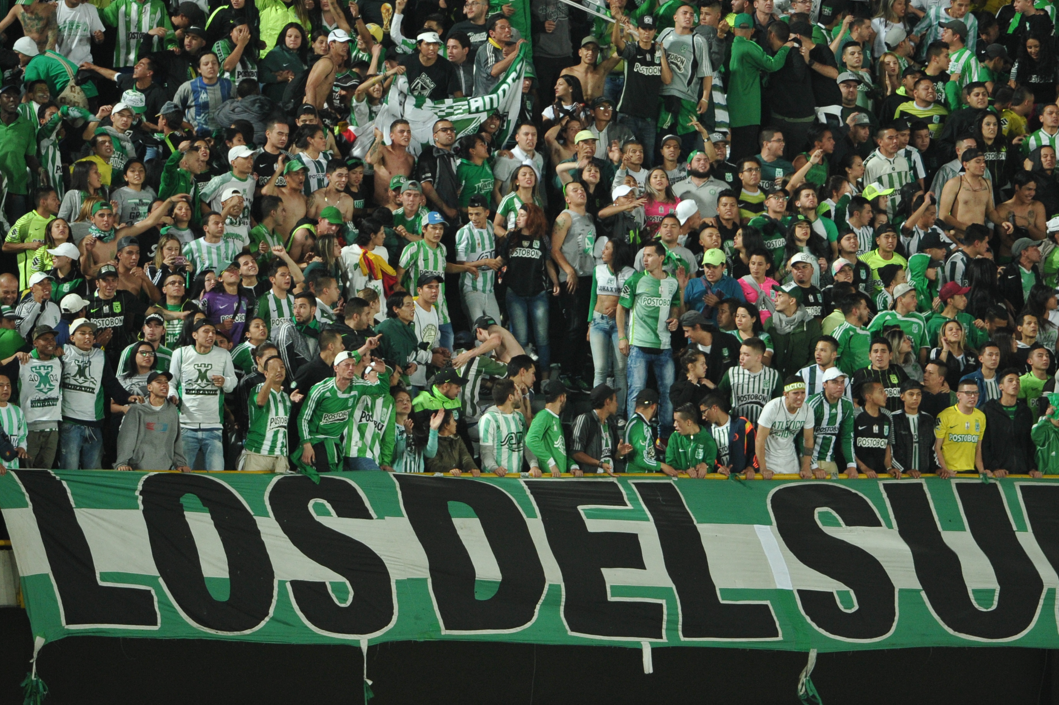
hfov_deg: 3.4
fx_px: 18080
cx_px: 581
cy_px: 192
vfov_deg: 2.2
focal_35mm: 615
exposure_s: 1/125
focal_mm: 400
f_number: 4
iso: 2500
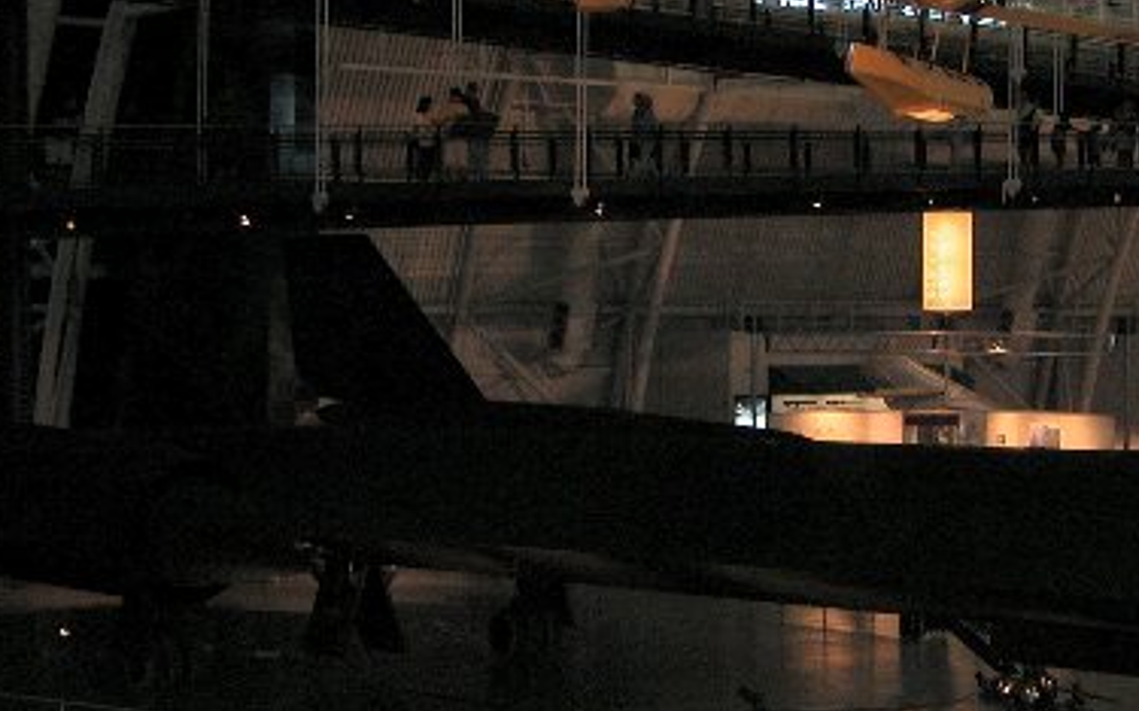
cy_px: 316
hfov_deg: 21.7
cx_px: 805
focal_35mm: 95
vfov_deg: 13.7
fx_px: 2948
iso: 200
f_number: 2.9
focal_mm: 10.7
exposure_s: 1/60
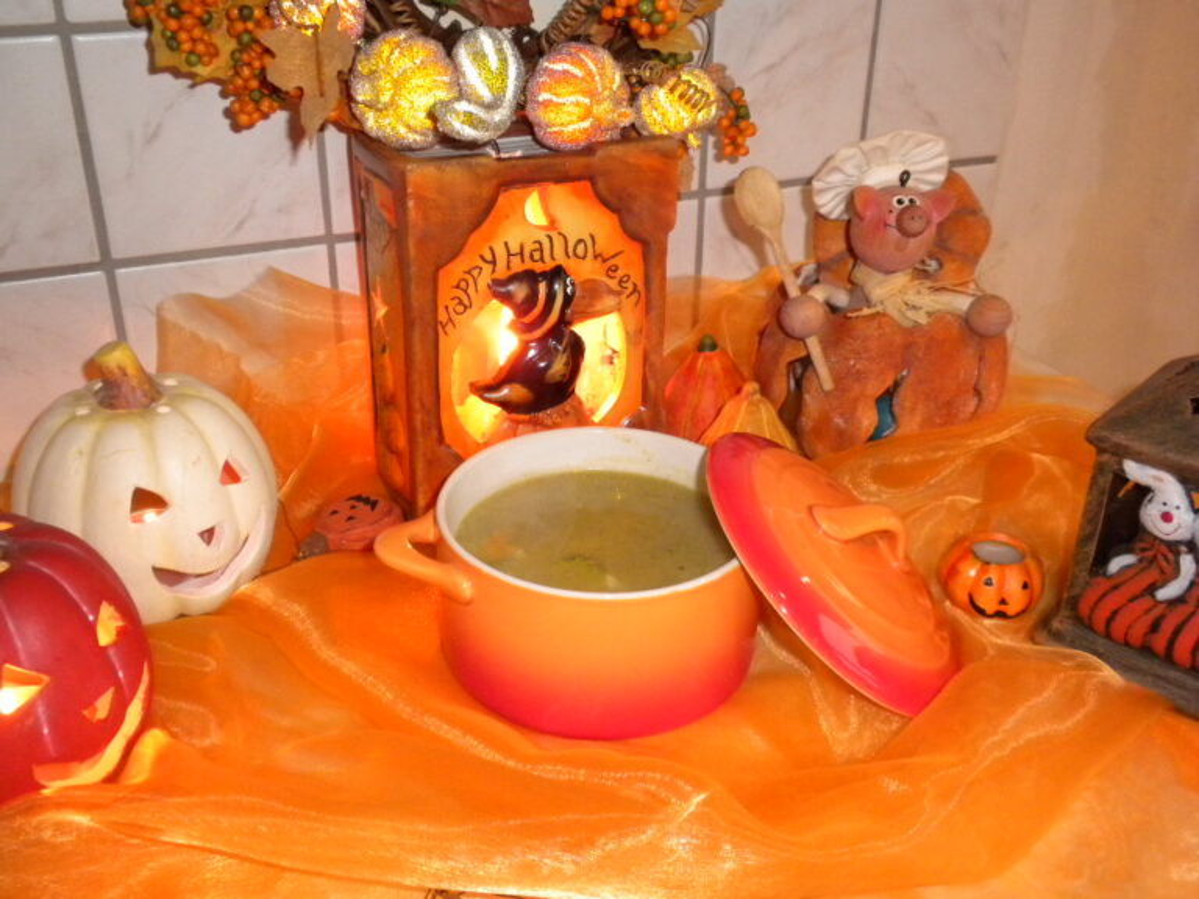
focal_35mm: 37
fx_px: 1282
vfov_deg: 38.7
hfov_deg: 50.1
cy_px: 450
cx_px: 600
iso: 400
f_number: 3.5
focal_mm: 6.6
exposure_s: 1/30
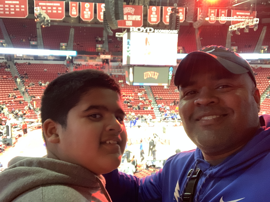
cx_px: 135
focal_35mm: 32
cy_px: 101
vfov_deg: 44.2
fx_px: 250
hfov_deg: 56.8
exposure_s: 1/15
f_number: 2.2
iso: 500
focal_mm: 2.87
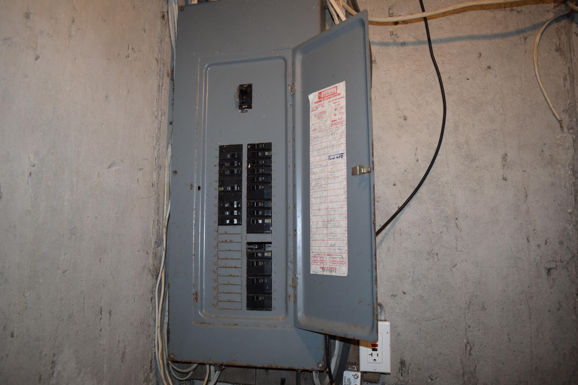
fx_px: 433
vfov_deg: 47.9
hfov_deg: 67.4
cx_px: 289
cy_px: 192
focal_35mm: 27
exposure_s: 1/60
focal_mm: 18
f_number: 3.5
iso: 560
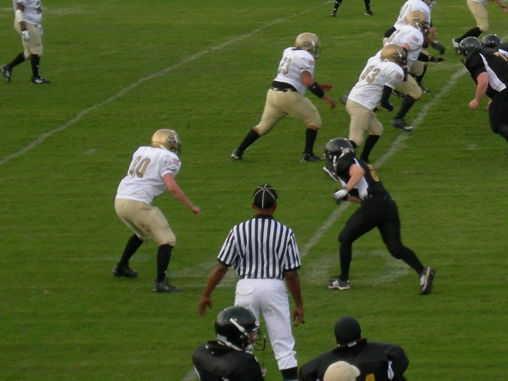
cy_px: 121
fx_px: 3375
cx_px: 519
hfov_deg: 8.6
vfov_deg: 6.5
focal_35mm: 230
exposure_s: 1/120
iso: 157
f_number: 4.8
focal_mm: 23
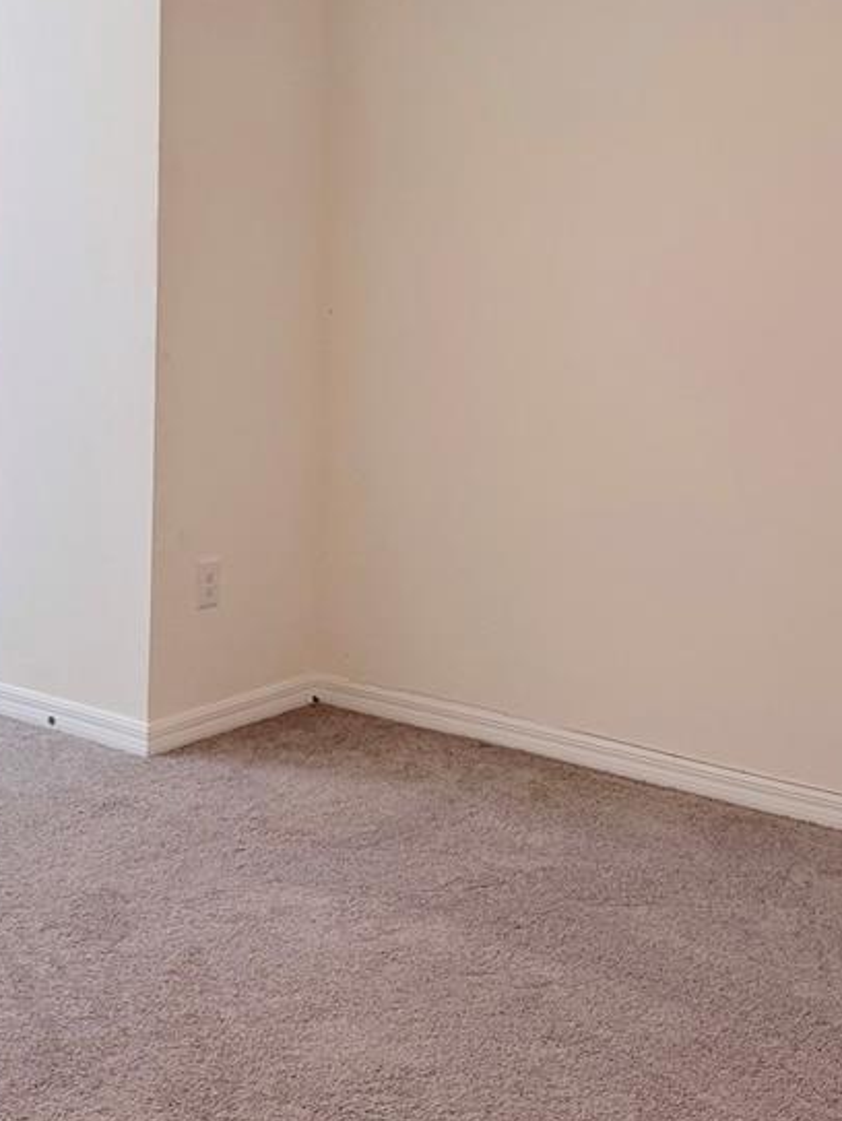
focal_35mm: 53
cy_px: 403
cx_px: 303
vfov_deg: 35.9
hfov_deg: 27.4
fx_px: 1717
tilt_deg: -6.9
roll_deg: -1.4
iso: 100
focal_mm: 6.76
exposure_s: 1/120
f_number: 1.78
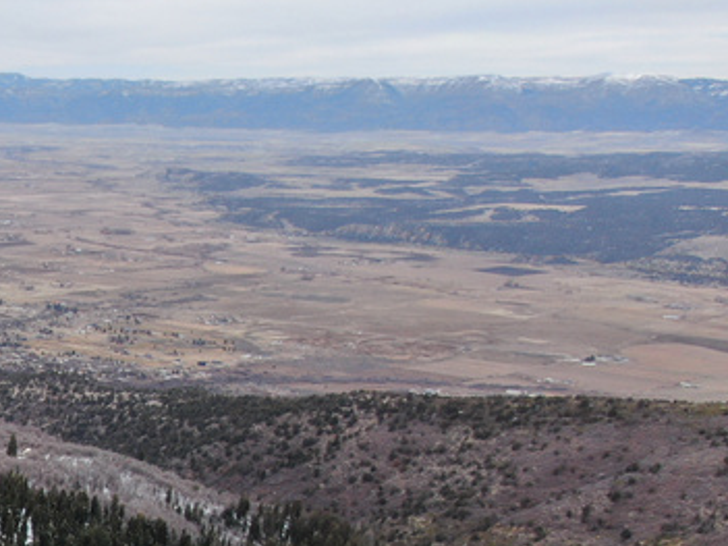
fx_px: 1472
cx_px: -301
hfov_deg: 23.4
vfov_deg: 19.7
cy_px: 656
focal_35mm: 70
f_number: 2.8
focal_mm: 4.39
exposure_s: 1/800
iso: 100
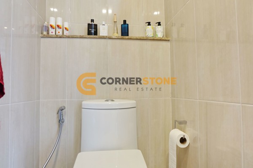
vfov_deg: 53.1
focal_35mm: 24
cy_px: 84
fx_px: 169
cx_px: 126
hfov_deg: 73.7
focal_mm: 16
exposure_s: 1/10
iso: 200
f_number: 3.5
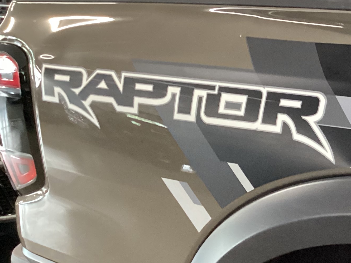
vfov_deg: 19.4
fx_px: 771
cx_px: 419
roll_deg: +1.5
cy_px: 156
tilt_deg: -22.1
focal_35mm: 76
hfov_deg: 23.5
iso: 400
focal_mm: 3.3
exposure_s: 1/40
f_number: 2.4
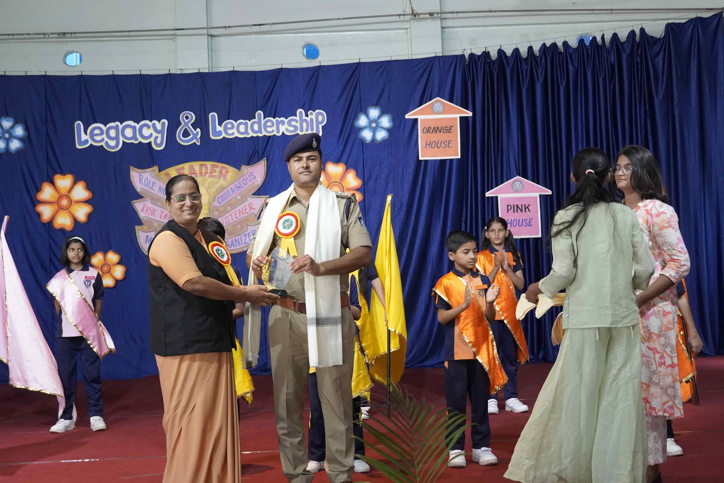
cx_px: 354
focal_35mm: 52
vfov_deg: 26.2
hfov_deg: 38.5
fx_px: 1038
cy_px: 255
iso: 2500
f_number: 4.5
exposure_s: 1/160
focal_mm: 29
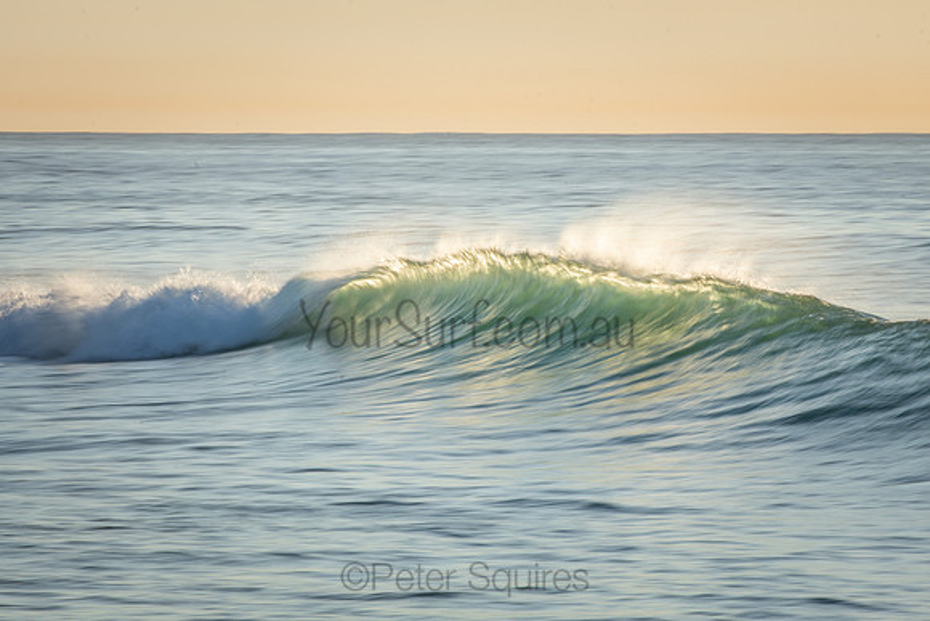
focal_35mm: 305
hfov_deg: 6.7
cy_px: 310
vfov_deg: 4.5
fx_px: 7892
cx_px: 465
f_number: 22
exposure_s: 1/20
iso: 100
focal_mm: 200
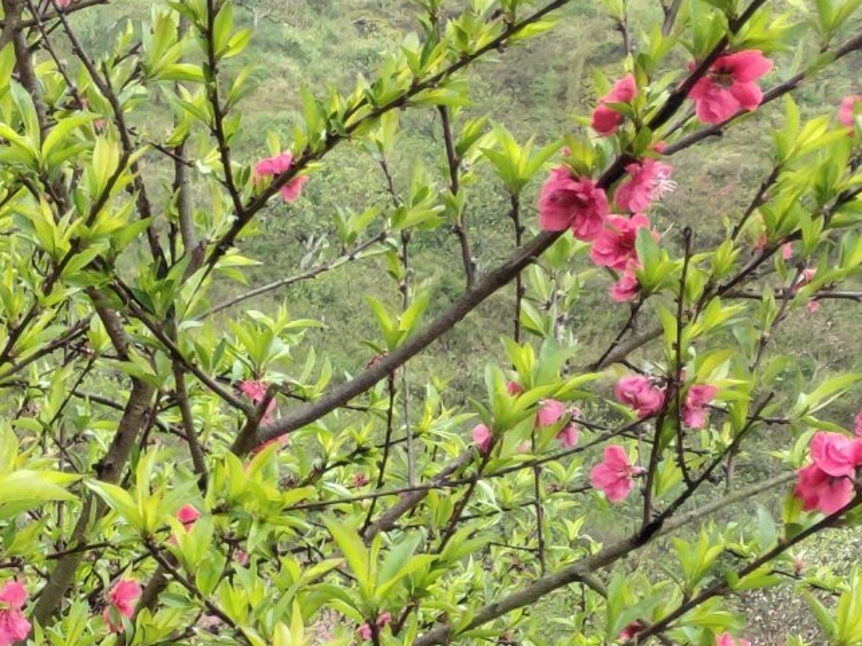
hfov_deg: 13.7
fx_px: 3063
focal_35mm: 123
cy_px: 1035
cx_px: -840
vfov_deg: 11.4
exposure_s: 1/100
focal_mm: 4.27
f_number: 1.8
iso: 69
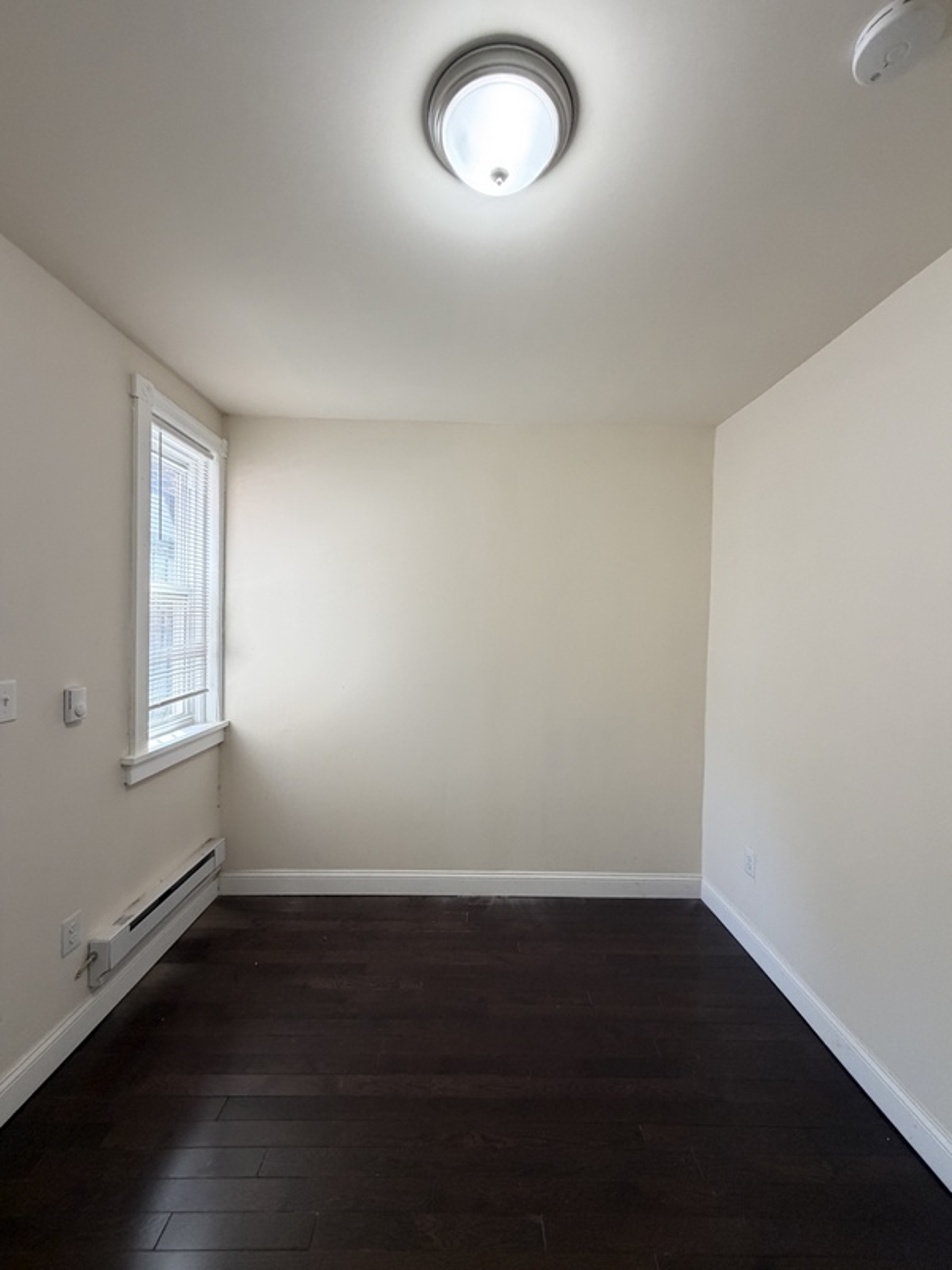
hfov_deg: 85.7
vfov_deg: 102.1
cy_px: 635
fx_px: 513
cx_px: 476
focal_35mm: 14
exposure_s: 1/120
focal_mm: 2.22
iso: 250
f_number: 2.2
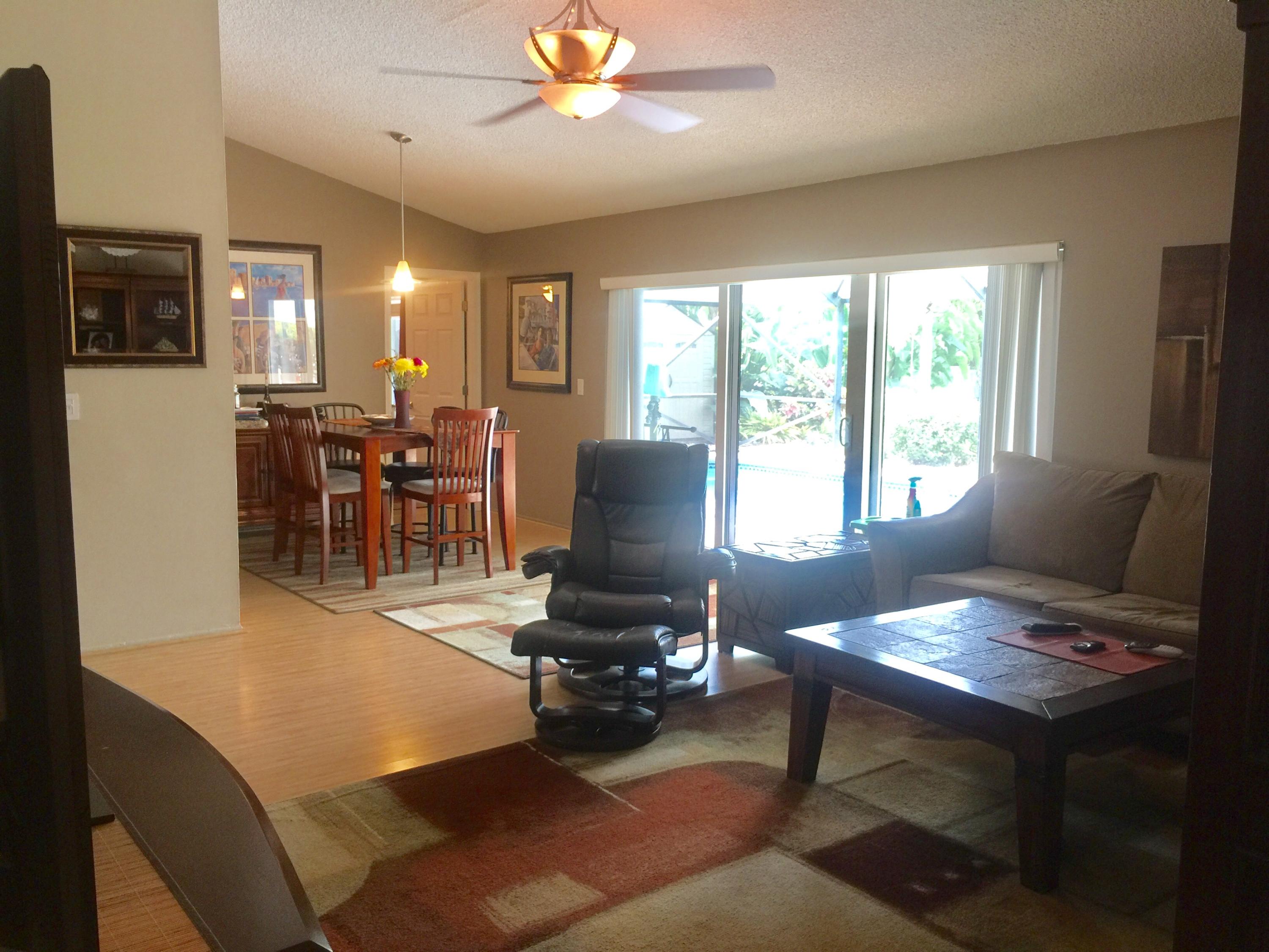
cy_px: 476
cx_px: 634
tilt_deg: -6.2
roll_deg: -0.5
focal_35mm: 29
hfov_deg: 61.7
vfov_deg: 48.2
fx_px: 1063
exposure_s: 1/15
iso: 32
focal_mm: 4.15
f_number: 2.2
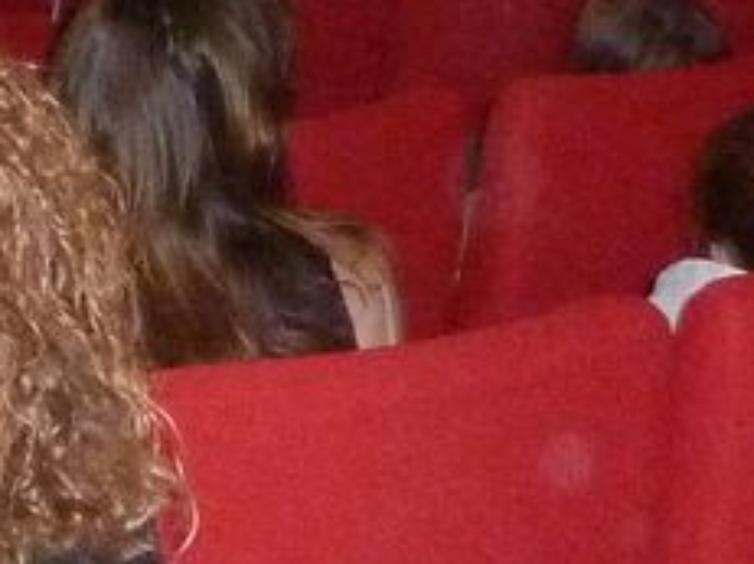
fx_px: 3396
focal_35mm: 156
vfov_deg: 9.2
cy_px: -352
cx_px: 16
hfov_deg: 12.5
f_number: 3.3
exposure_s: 1/8
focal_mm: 4.1
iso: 800
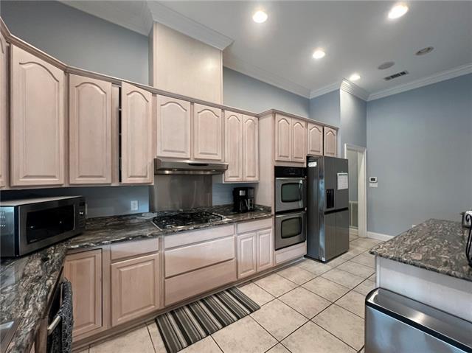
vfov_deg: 89.8
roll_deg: -1.7
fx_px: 177
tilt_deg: -0.1
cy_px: 176
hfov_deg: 106.2
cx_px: 236
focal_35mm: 13
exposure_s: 1/60.2
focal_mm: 1.57
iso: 200
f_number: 1.8
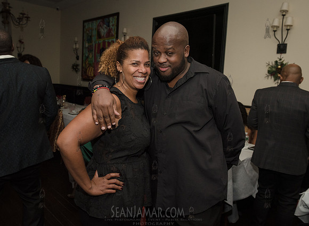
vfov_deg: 47.1
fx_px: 258
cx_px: 149
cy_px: 101
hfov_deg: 61.8
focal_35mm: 29
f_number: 5
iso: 1600
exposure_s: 1/250
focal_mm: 24
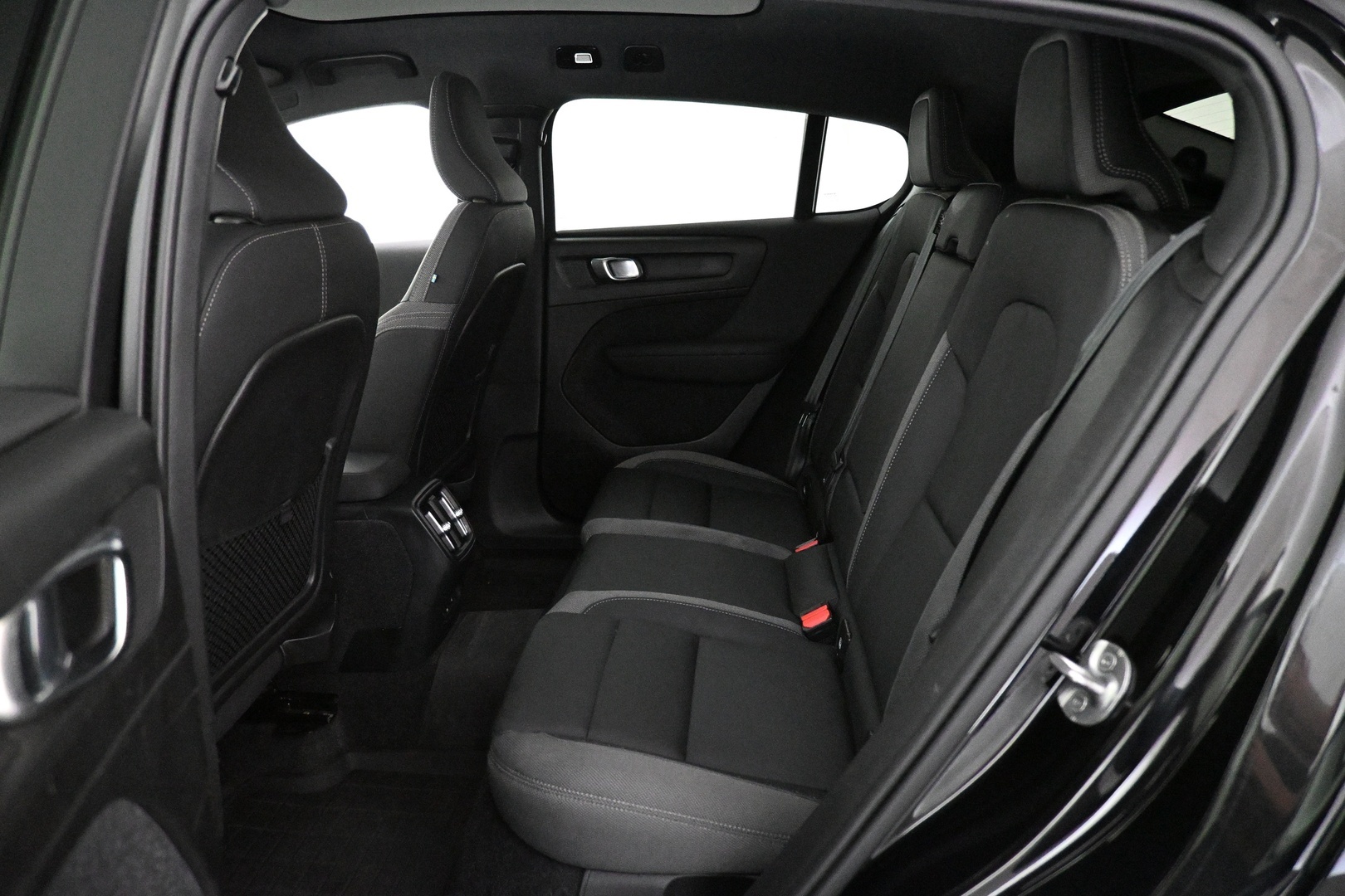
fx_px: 897
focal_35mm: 24
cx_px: 672
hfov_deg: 73.7
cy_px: 448
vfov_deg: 53.1
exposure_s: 1/60
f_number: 3.5
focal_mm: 16
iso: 10000
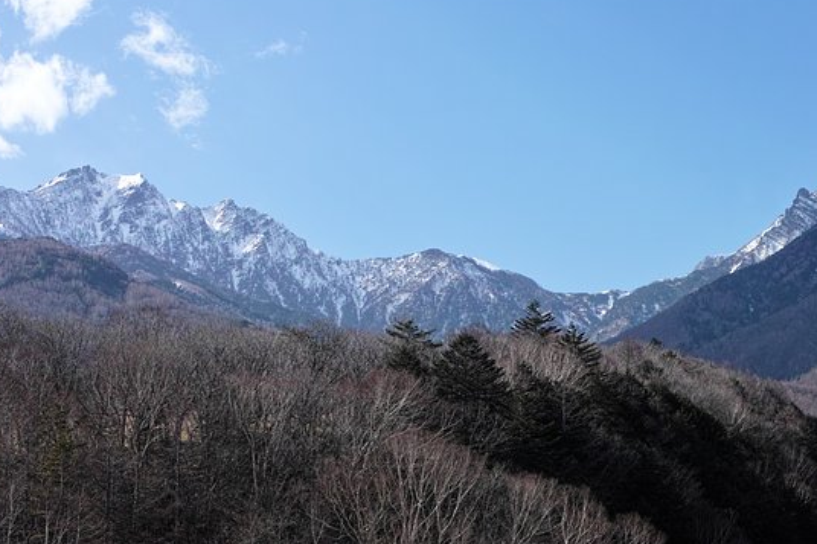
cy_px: 400
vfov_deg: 15.8
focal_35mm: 86
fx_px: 1951
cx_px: 492
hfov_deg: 23.6
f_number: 5.6
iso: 200
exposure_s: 1/250
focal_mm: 30
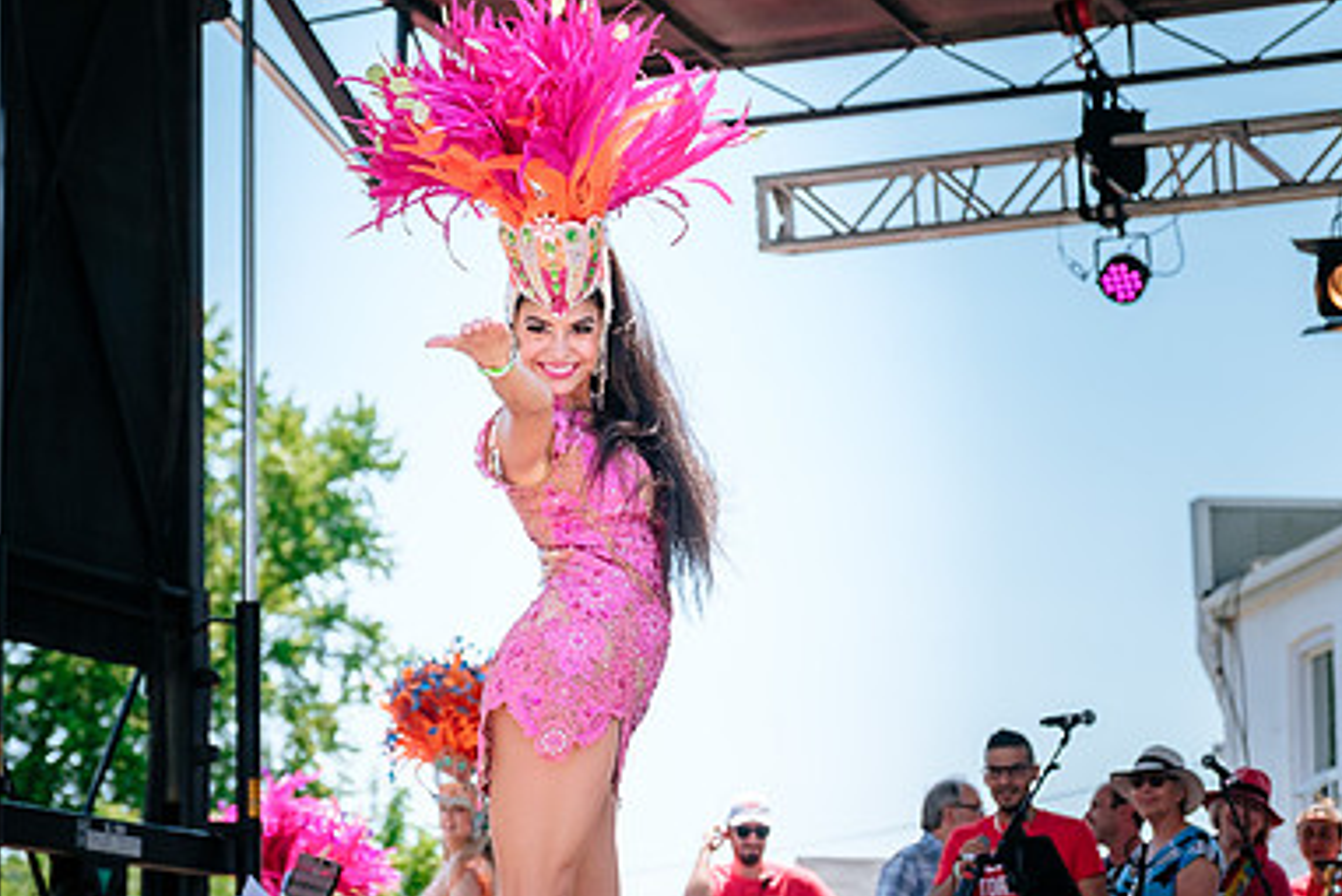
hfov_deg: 16.2
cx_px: 766
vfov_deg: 10.9
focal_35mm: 126
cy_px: 592
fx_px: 4699
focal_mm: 55
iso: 200
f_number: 3.6
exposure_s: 1/1250
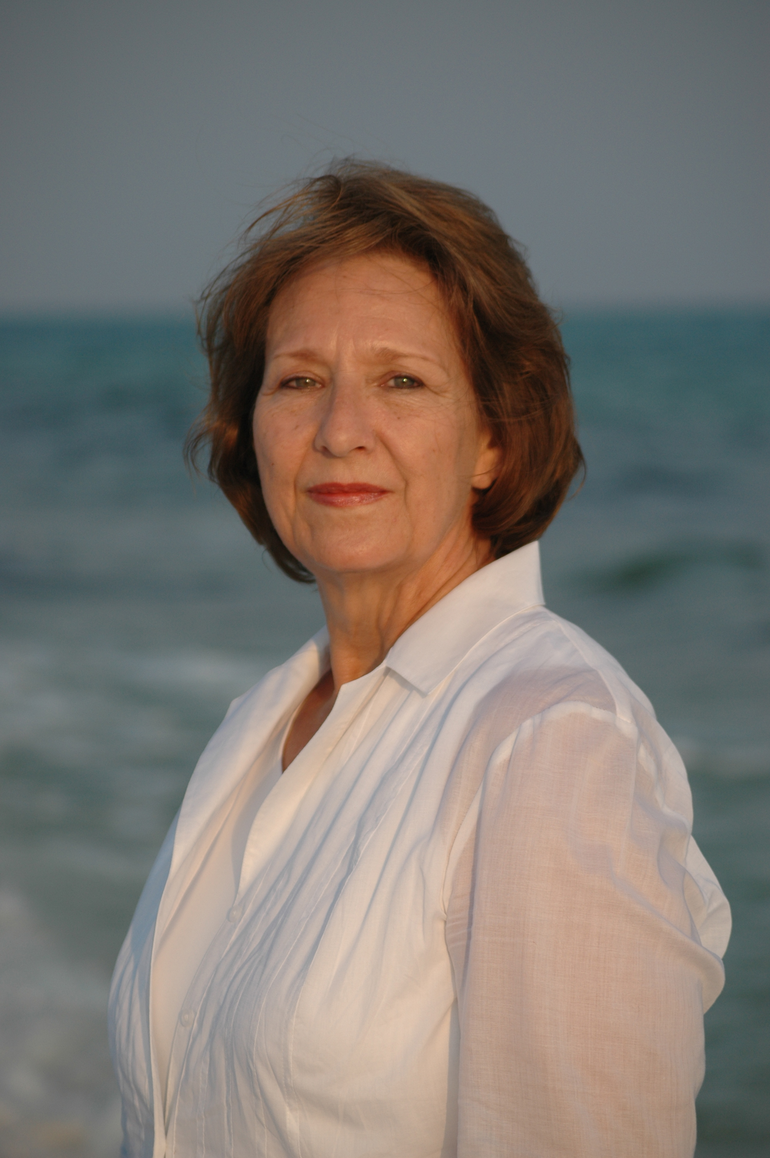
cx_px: 385
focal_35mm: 142
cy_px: 579
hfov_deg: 9.6
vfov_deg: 14.4
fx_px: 4580
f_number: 4.5
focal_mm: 95
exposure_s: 1/1250
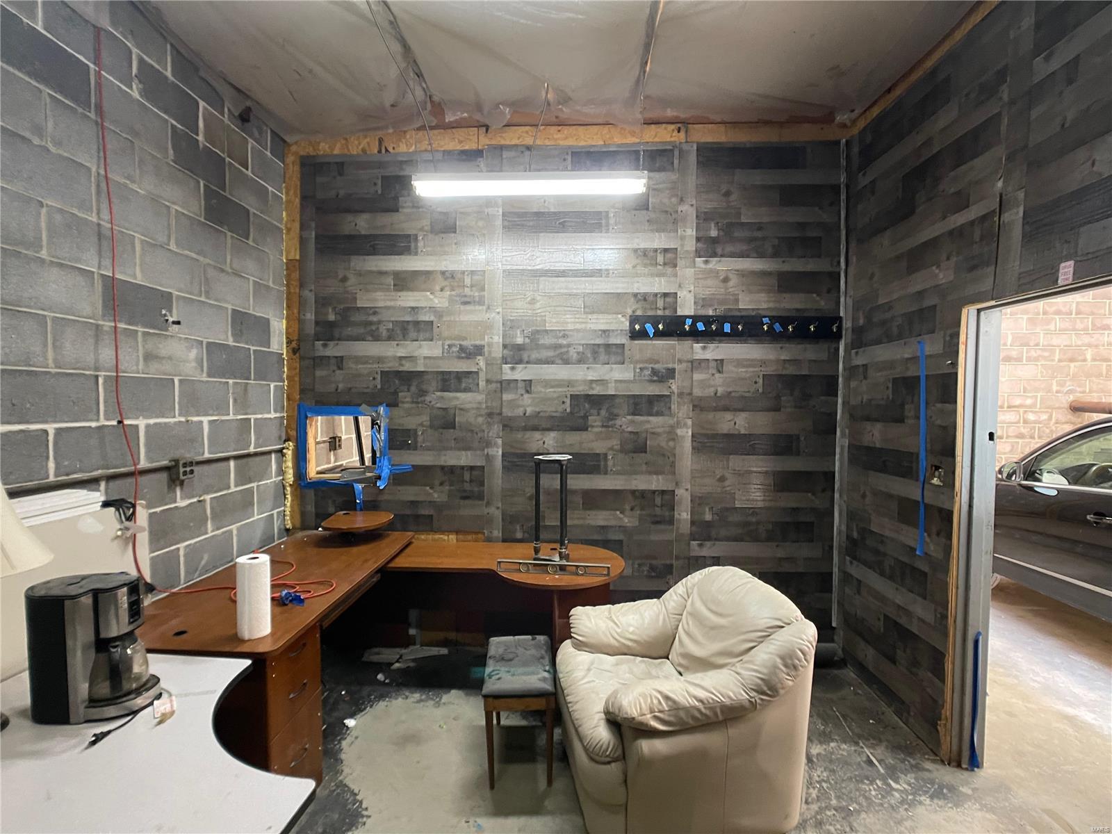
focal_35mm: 26
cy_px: 417
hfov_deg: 67.3
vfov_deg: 53.1
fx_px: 835
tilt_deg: -1.9
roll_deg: -0.9
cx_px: 556
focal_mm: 5.1
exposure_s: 1/30
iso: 500
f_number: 1.6
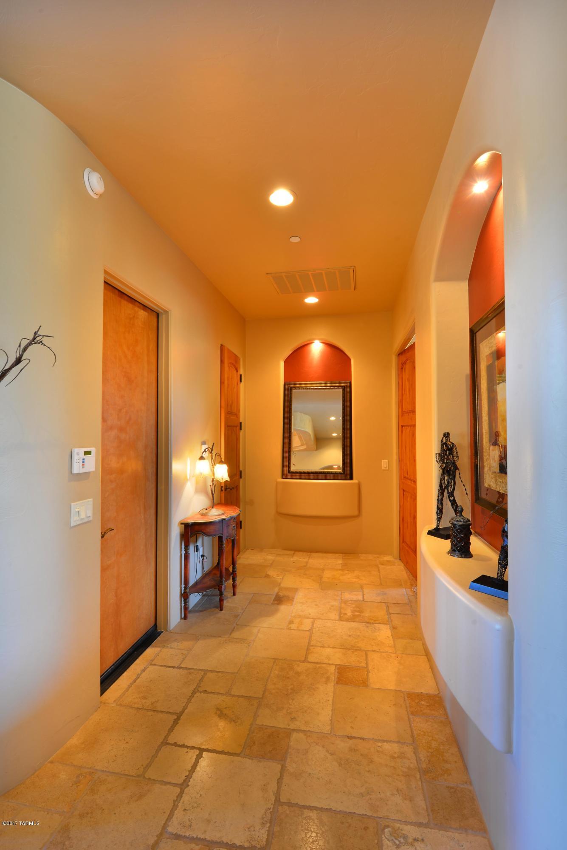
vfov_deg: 96.7
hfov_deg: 73.8
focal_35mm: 16
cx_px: 284
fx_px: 378
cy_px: 425
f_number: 11
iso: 100
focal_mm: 16
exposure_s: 1.3
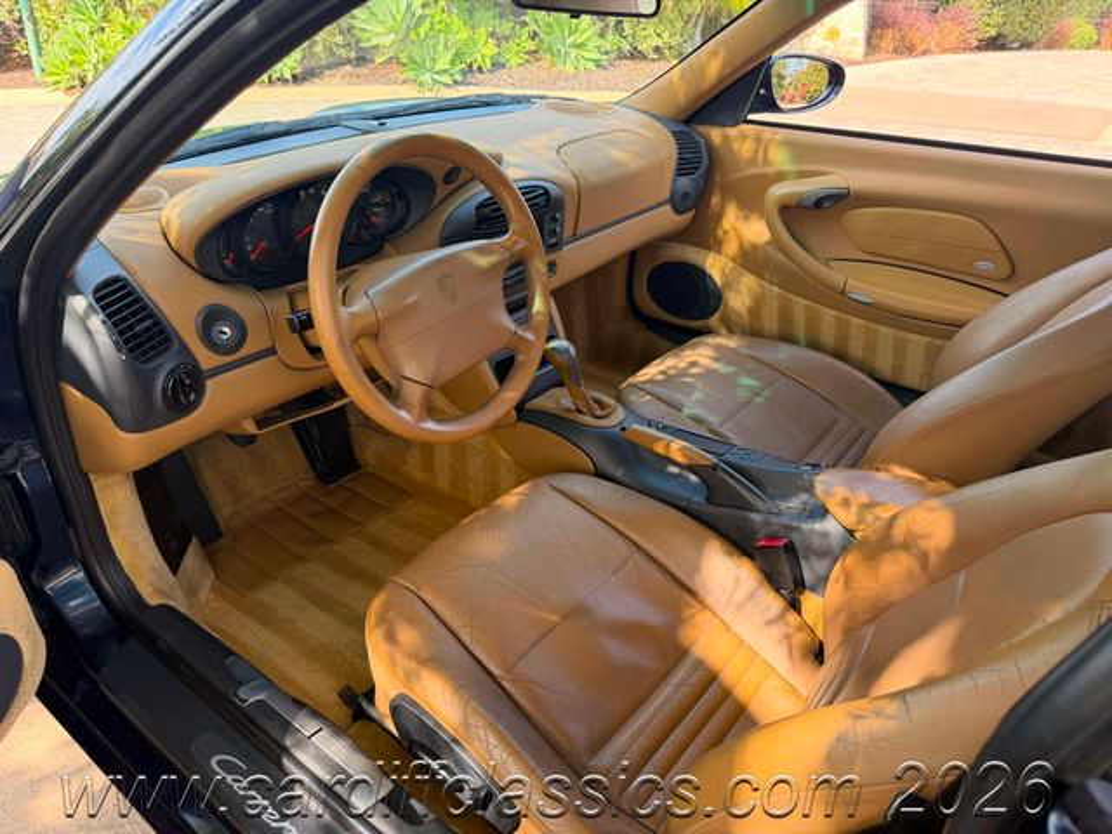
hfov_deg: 71.6
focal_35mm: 24
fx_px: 771
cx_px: 556
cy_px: 417
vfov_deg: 56.8
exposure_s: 1/312
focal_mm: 6.76
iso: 100
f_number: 1.78
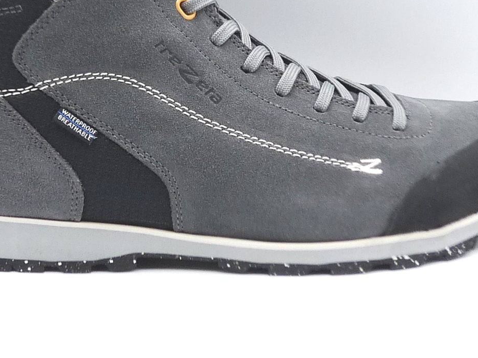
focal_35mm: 88
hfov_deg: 22.3
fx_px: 1215
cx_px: 228
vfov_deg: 16.7
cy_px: 113
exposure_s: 1/100
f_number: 4
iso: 100
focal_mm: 5.2
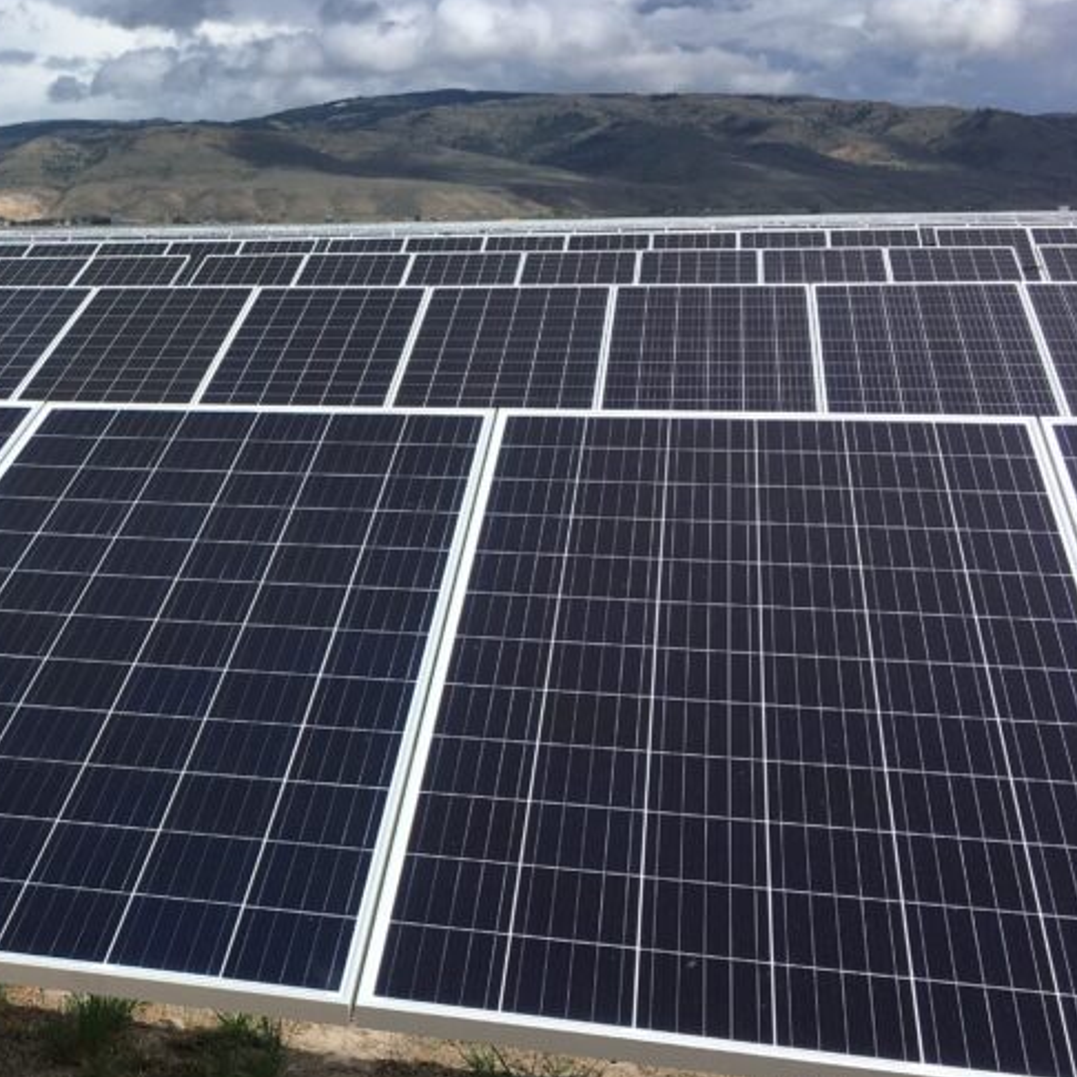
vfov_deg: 31.5
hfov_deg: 29.3
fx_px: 1901
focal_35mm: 54
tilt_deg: -13.4
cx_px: -31
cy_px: 649
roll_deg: +0.2
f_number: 2.2
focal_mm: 4.15
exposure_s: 1/2653
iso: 25
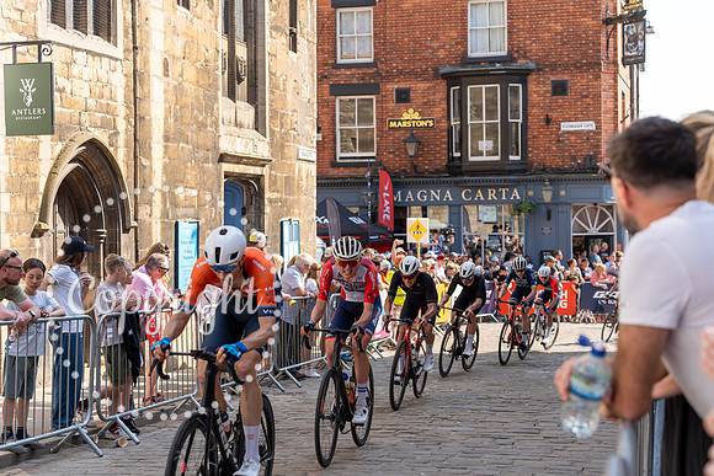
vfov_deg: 24.6
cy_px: 238
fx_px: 1091
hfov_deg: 36.2
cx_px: 357
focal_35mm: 55
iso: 100
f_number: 3.5
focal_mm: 55
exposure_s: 1/500
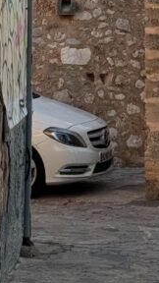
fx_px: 1394
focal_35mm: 186
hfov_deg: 6.5
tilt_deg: +9.5
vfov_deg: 10.9
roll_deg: -0.6
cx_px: 90
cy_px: -218
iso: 64
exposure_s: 1/1133
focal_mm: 6.86
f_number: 1.78
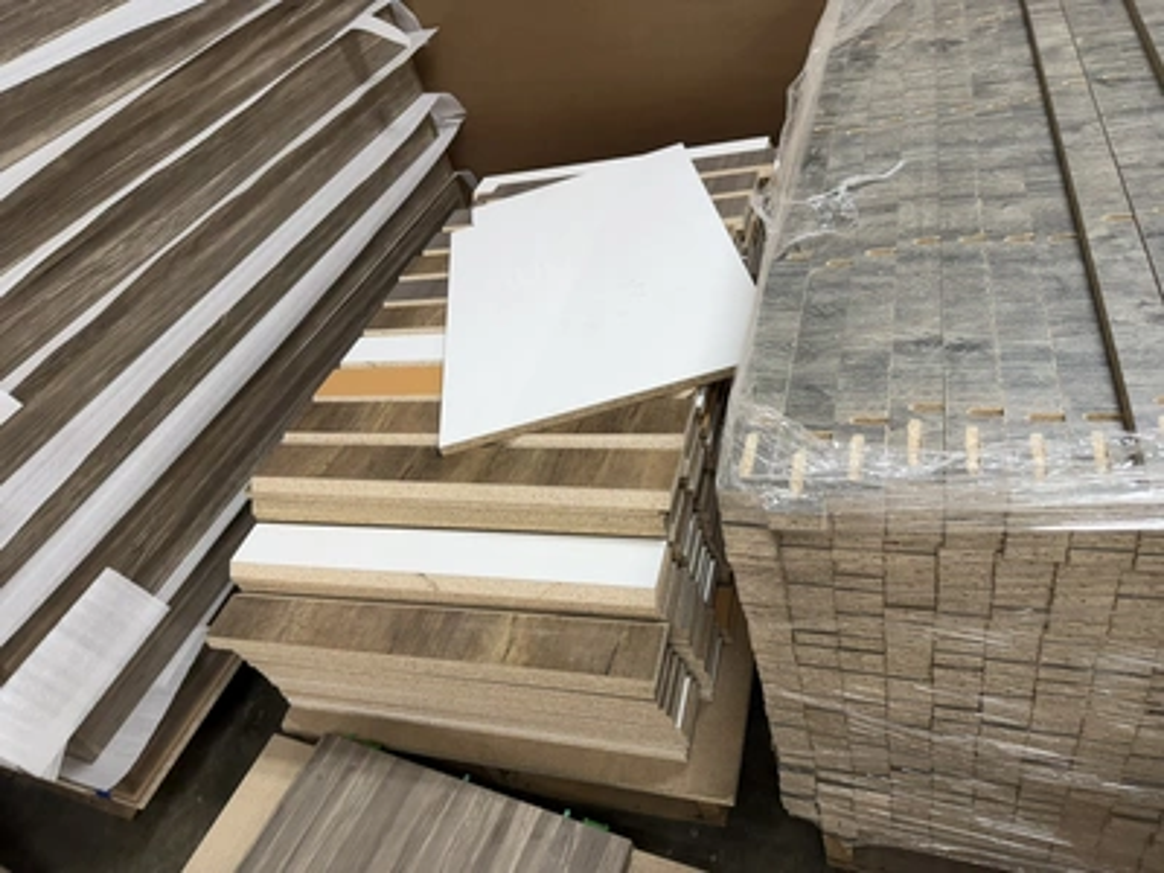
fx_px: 807
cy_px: 436
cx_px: 582
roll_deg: +20.0
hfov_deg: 71.6
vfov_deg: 56.8
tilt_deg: -40.9
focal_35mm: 24
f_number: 1.78
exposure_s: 1/120
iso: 125
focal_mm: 6.76
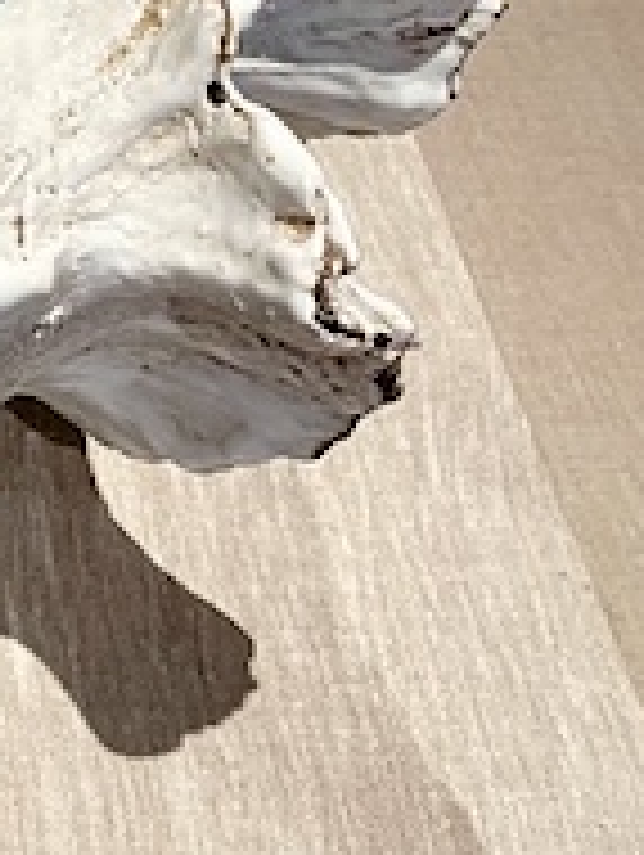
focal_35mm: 105
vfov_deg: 17.2
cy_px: -342
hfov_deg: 13.0
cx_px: -441
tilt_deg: -32.0
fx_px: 2599
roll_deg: -1.5
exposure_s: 1/60
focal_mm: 5.1
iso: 250
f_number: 1.6
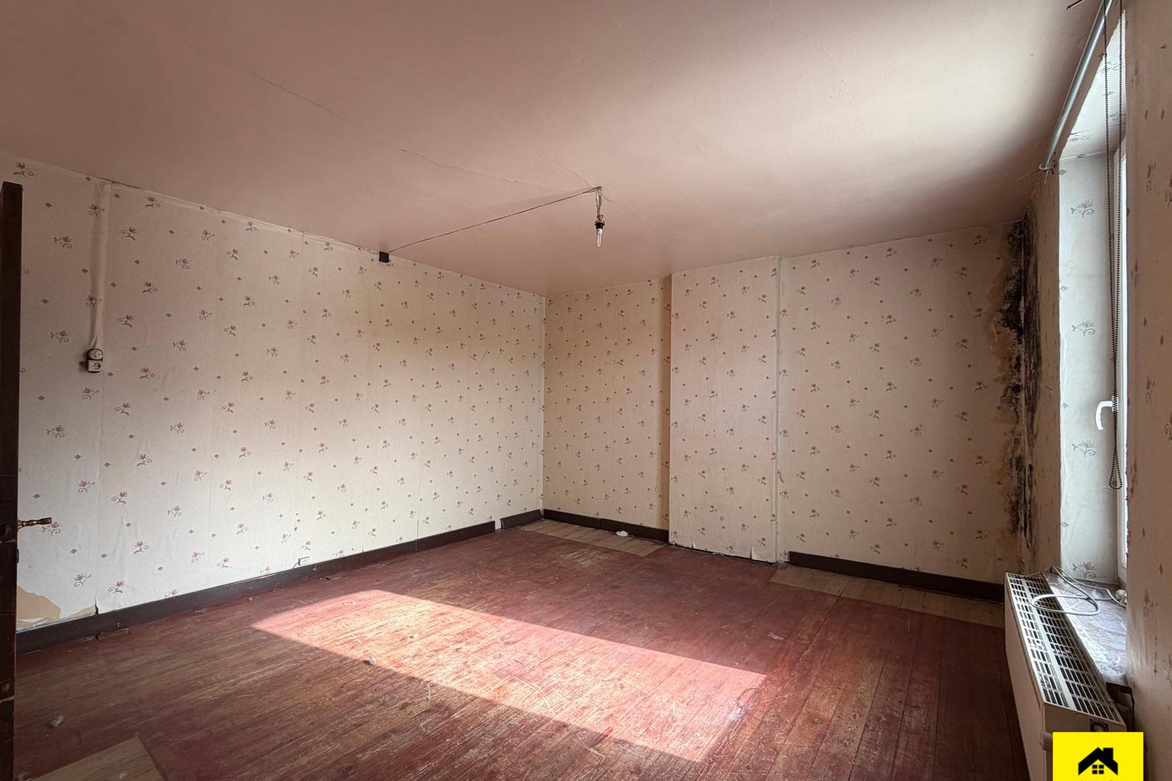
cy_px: 394
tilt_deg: +0.4
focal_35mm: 15
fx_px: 488
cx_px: 571
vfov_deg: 77.3
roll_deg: -1.0
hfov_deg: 100.4
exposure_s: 1/121
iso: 64
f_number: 2.2
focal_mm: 2.22
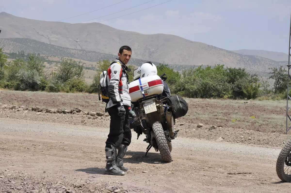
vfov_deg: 13.0
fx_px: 848
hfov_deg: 19.5
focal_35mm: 105
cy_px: 96
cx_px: 146
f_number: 10
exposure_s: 1/400
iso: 200
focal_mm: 70
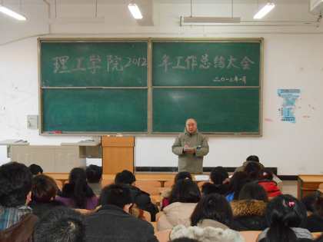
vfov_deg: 29.7
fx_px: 457
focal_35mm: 49
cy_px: 121
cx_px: 162
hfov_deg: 38.9
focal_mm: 8.8
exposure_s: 1/60
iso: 1250
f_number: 4.8
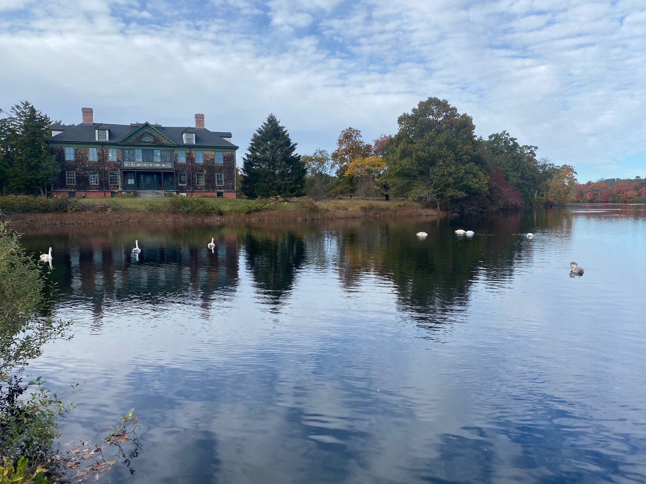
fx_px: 485
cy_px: 242
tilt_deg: -5.2
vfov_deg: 53.1
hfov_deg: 67.3
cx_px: 323
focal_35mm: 26
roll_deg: -0.3
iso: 32
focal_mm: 4.25
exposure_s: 1/1927
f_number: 1.8
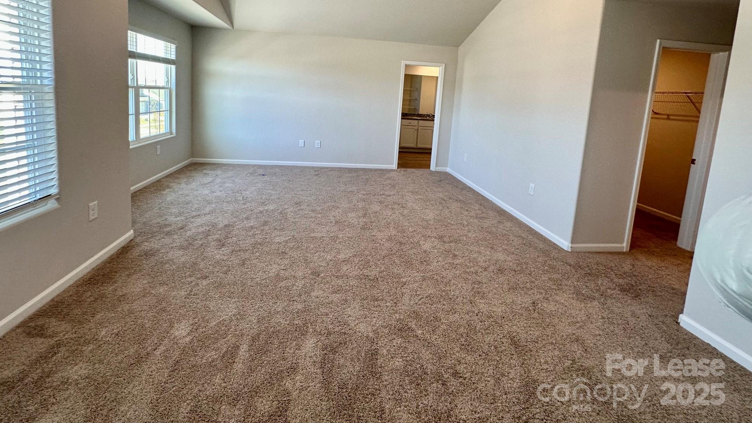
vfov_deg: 64.7
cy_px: 130
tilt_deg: -7.4
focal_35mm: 16
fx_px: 319
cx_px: 360
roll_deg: -4.2
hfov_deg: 99.3
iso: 160
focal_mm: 2.22
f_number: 2.2
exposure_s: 1/120
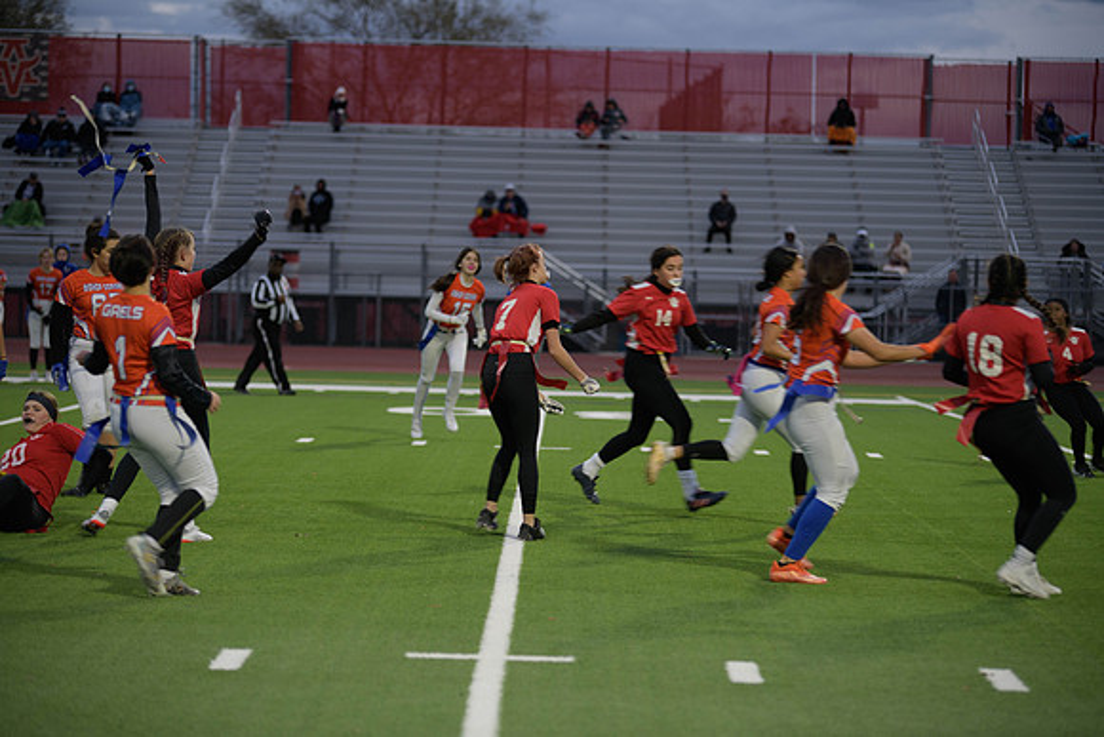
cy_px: 368
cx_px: 552
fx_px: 3742
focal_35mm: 122
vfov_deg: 11.2
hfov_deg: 16.8
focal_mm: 122
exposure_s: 1/200
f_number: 2.8
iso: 360
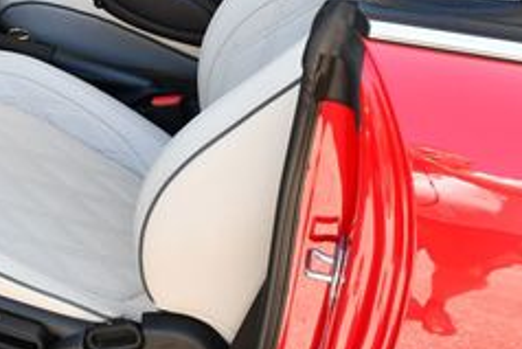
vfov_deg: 13.9
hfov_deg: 20.4
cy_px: -13
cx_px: 13
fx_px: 1407
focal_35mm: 97
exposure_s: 1/250
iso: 400
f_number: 5
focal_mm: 18
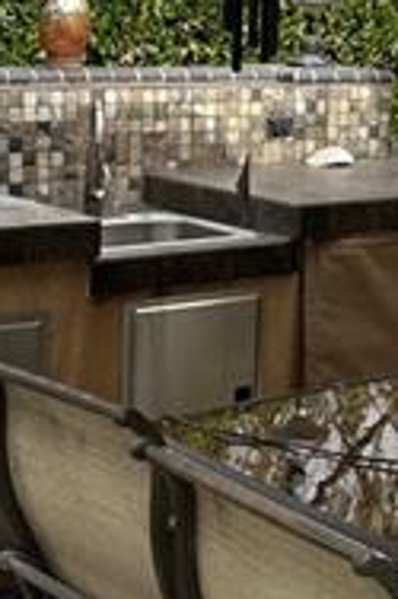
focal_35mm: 102
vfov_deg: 19.8
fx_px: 1694
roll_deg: -2.1
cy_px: 118
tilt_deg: -4.2
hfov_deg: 13.3
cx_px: 341
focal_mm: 6.86
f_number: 1.78
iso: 80
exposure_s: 1/2591
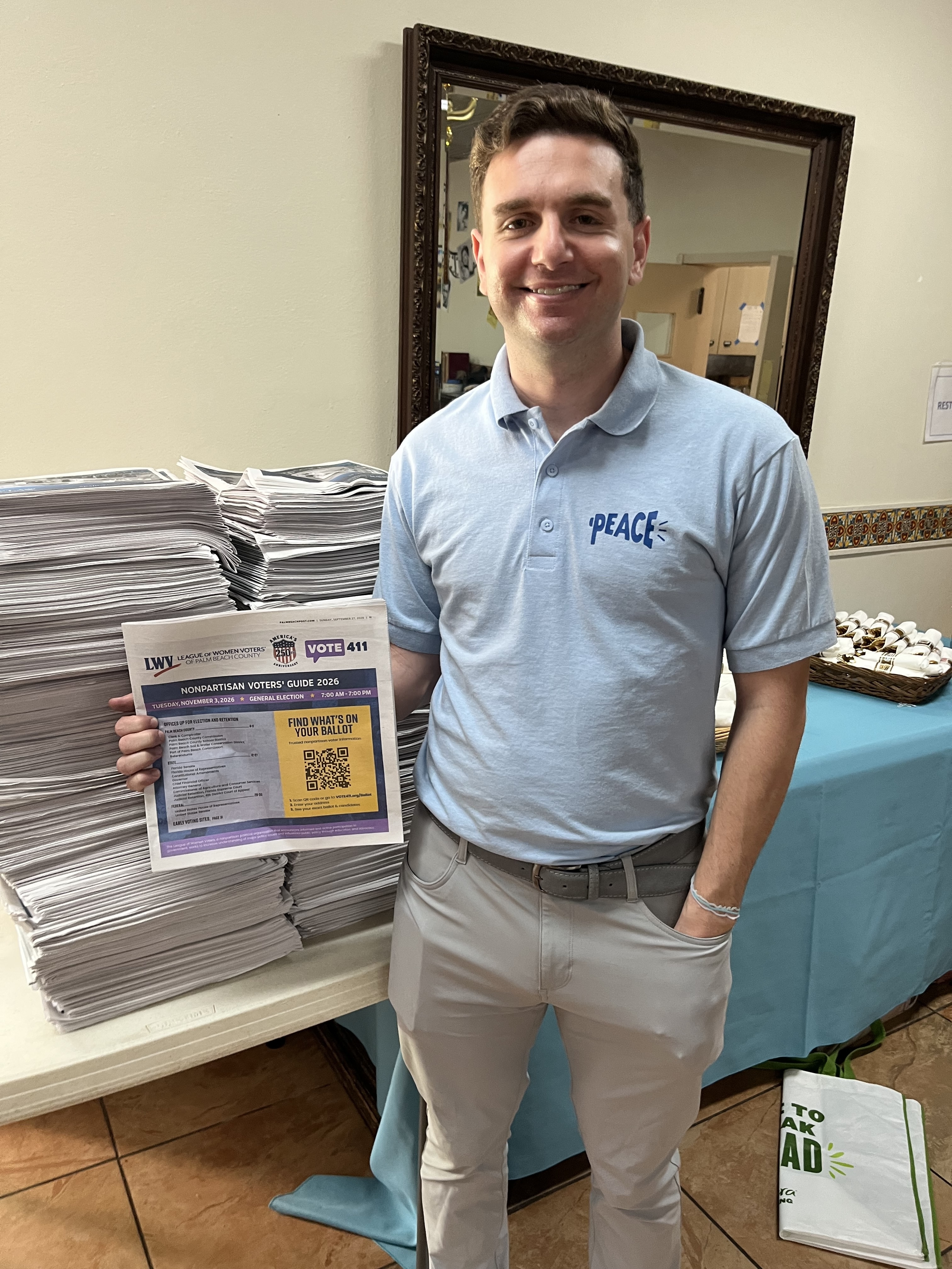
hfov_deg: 53.1
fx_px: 953
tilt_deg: -17.7
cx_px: 476
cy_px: 634
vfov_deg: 67.3
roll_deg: -1.8
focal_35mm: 26
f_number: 1.6
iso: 160
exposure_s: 1/60
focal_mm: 5.1
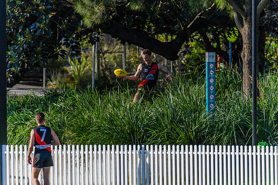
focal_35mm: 638
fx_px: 4928
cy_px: 92
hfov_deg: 3.2
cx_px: 139
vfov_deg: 2.2
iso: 800
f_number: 6.3
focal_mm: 600
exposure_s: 1/2000
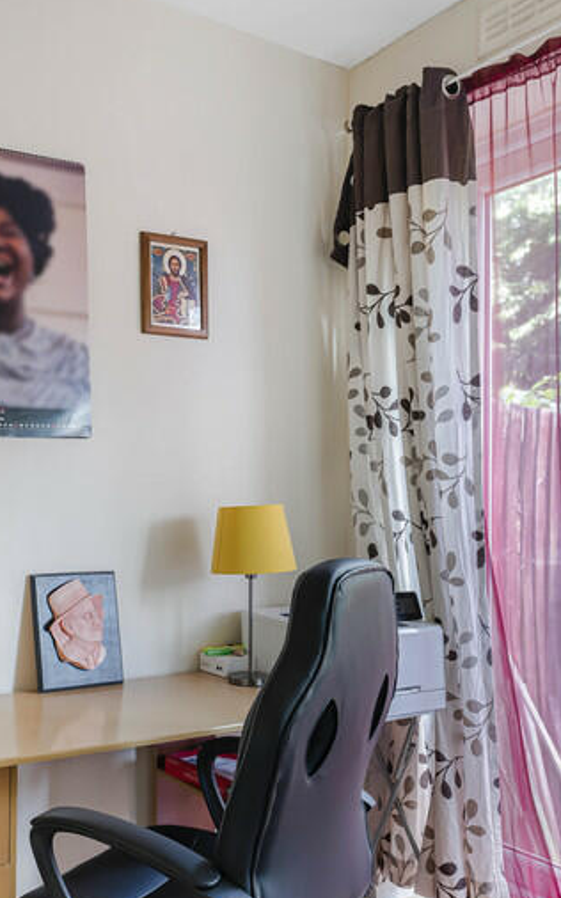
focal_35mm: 33
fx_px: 808
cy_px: 537
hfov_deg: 36.9
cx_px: 108
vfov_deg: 57.7
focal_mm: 16
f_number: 8
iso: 200
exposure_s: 1/2.5
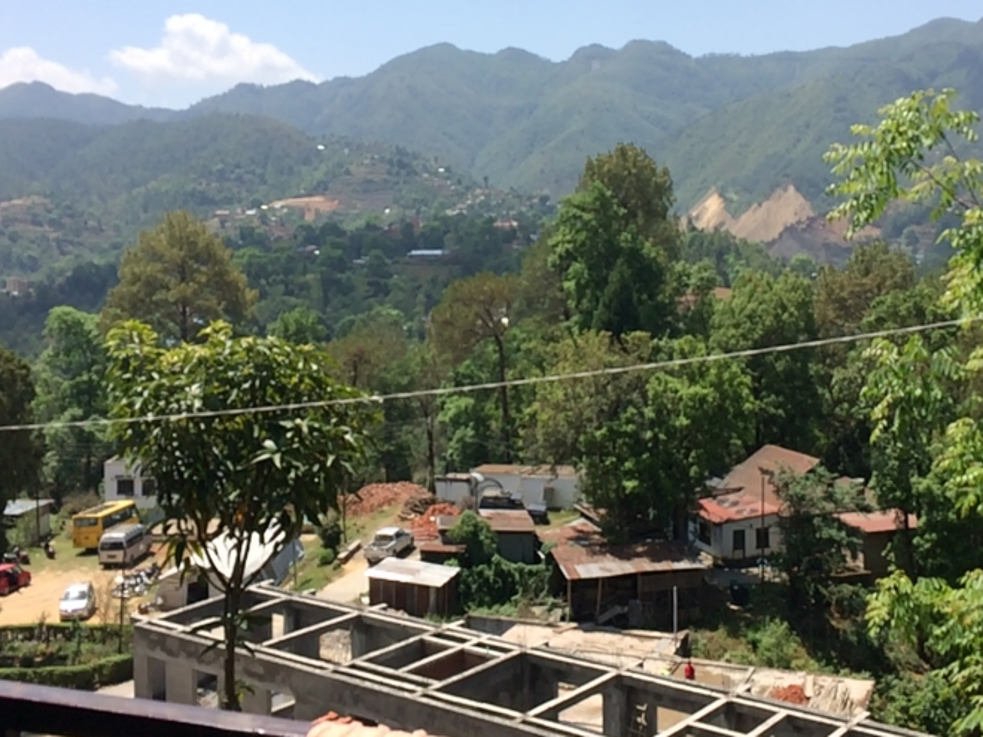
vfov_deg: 32.0
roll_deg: +1.7
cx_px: 575
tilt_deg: -0.5
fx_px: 1278
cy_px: 261
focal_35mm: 45
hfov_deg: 41.9
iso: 32
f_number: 2.2
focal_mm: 4.15
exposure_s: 1/1656
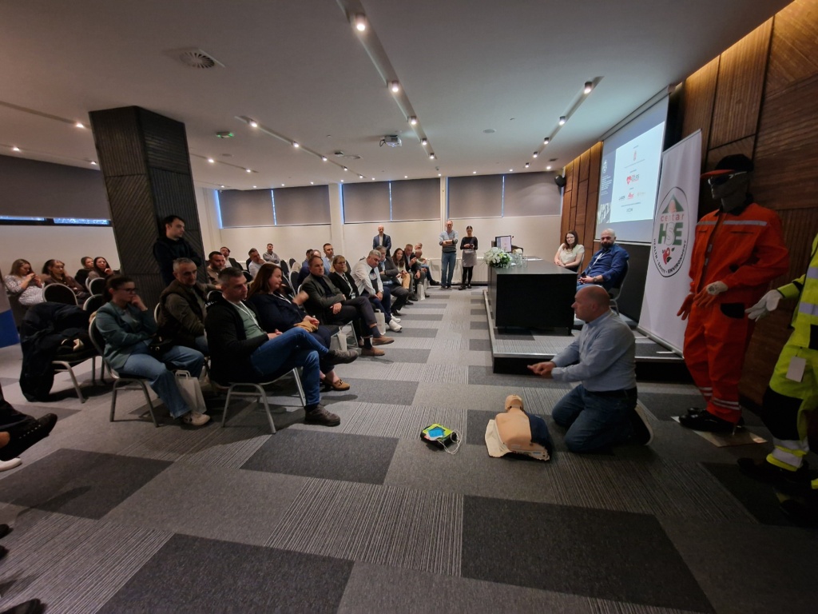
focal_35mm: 13
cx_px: 409
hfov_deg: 106.2
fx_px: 307
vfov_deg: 89.9
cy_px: 307
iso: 640
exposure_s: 1/25
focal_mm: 2.2
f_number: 2.2
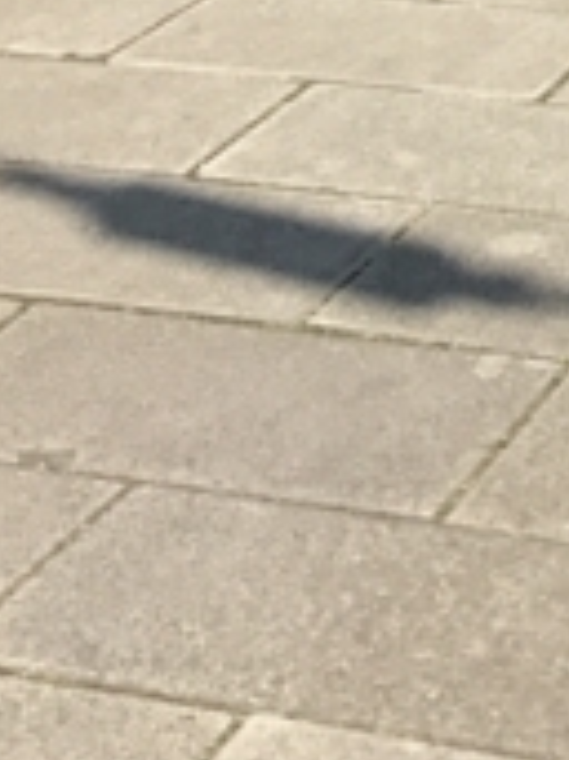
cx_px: 1076
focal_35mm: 131
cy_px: -898
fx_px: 2875
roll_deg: -0.1
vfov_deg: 12.6
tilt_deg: -3.3
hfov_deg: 10.5
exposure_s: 1/1277
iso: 20
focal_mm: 3.99
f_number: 1.8
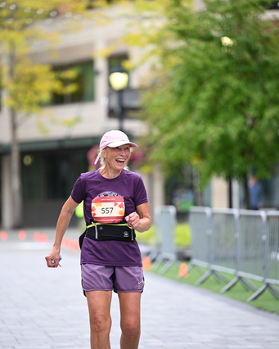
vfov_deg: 10.0
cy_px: 172
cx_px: 137
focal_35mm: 194
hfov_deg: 8.0
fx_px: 2002
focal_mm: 160
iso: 400
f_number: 2.8
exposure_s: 1/1000
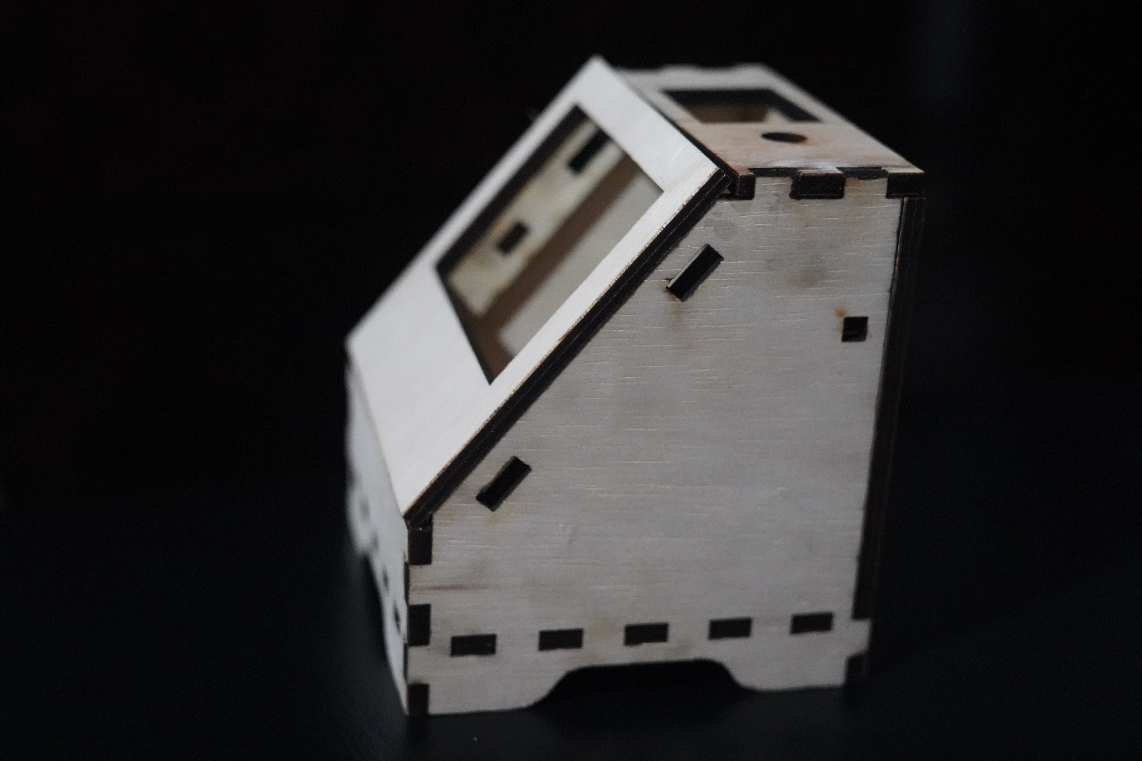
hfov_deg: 39.6
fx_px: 1586
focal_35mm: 50
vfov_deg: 27.0
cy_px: 380
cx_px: 571
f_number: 3.5
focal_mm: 50
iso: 12800
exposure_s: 1/60
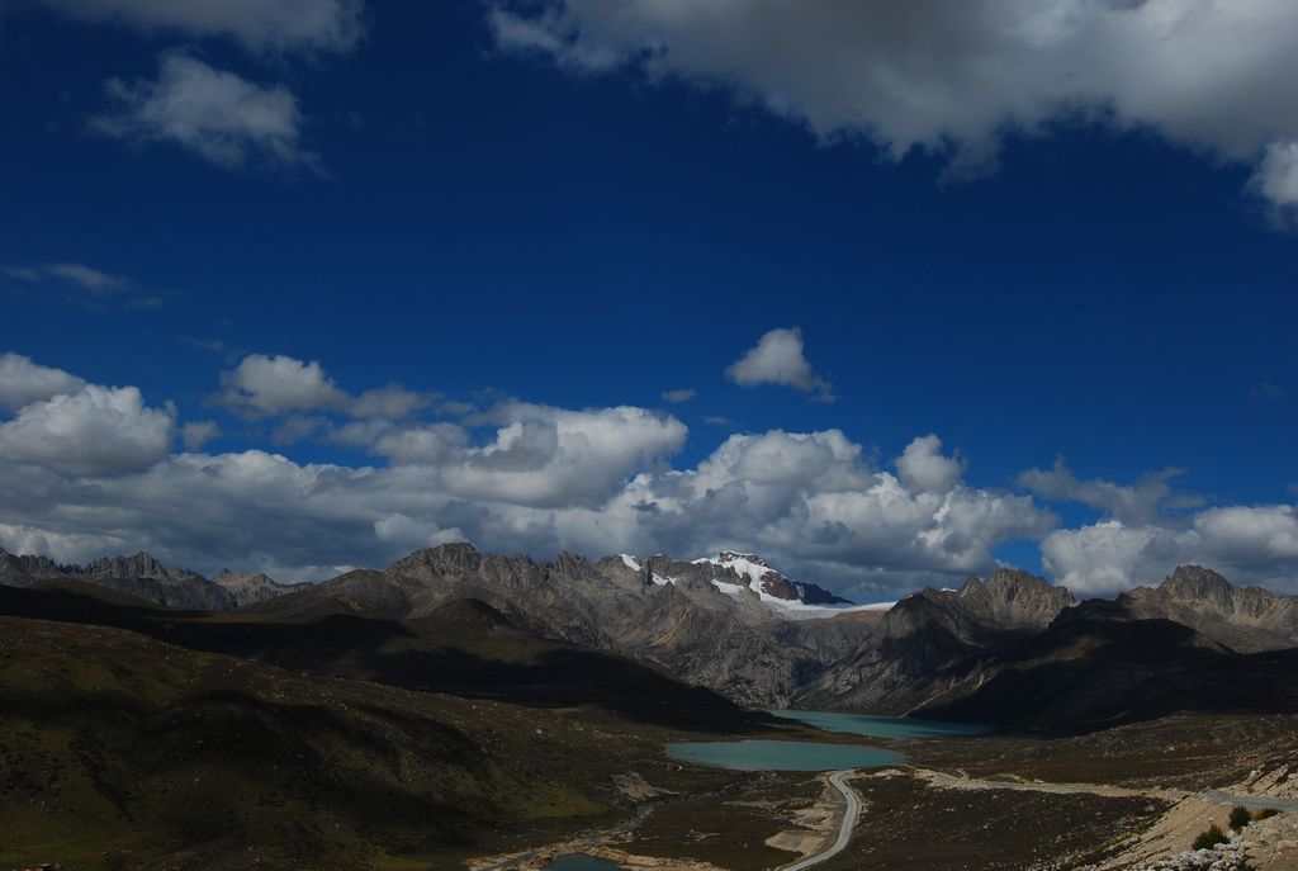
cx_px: 649
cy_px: 436
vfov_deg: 38.5
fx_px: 1246
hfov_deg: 55.0
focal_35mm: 34
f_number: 16
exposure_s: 1/200
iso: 100
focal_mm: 23
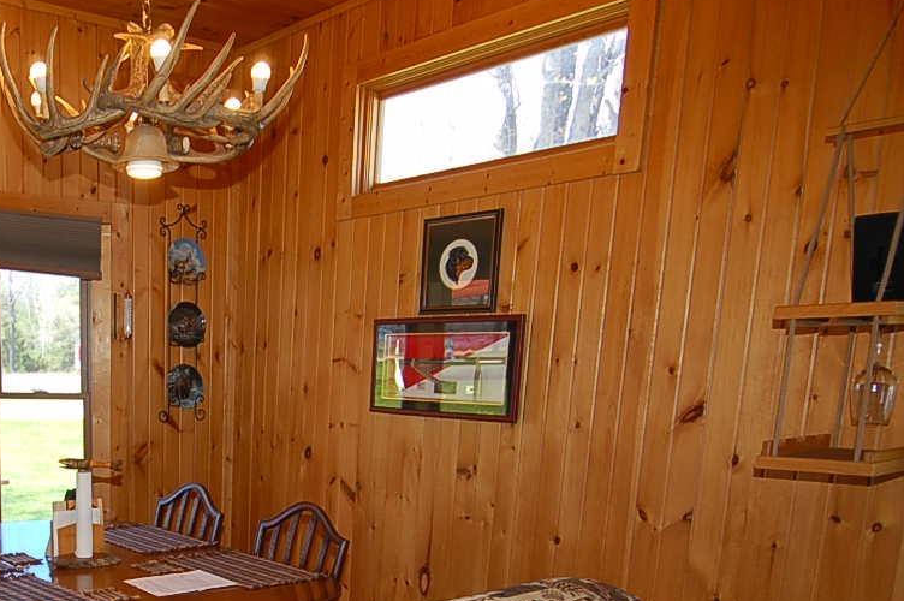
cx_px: 174
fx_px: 903
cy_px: 545
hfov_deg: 49.9
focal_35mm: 36
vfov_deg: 34.7
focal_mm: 12
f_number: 4
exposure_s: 1/60
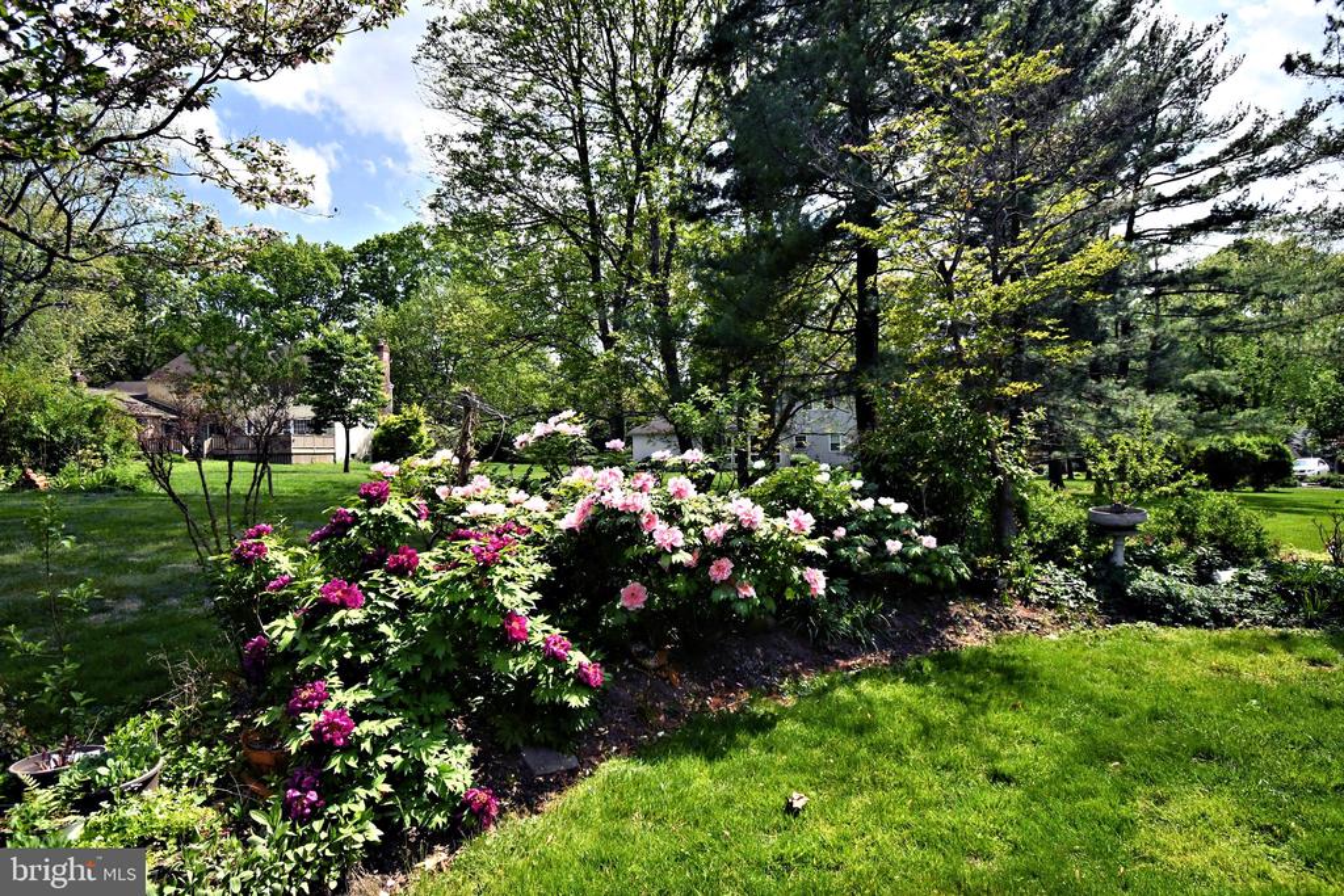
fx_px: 709
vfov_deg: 64.6
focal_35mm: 19
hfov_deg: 86.9
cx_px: 672
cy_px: 448
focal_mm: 13
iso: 1000
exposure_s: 1/8000
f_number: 4.8
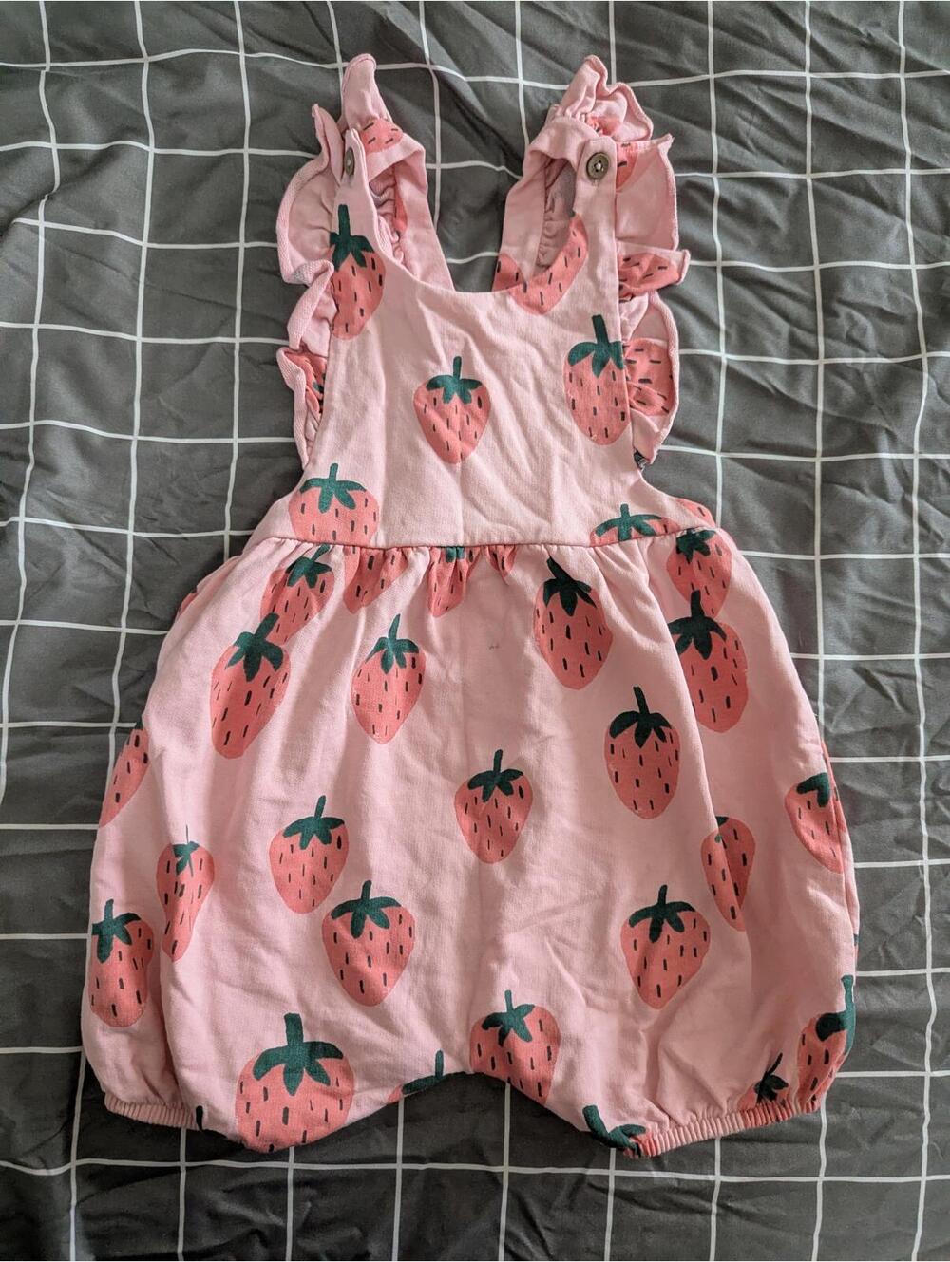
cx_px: 475
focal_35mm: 24
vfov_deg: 71.5
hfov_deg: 56.9
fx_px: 876
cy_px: 631
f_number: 1.85
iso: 2191
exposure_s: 1/117
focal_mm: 6.81
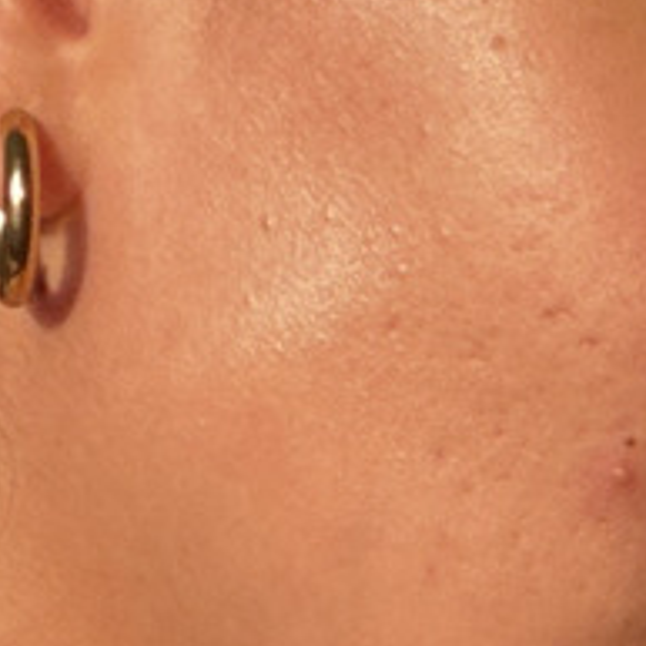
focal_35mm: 707
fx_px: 14927
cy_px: 536
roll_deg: +1.1
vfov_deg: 2.5
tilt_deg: -4.5
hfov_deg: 2.5
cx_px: 338
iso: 25
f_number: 2.8
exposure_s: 1/106
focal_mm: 9
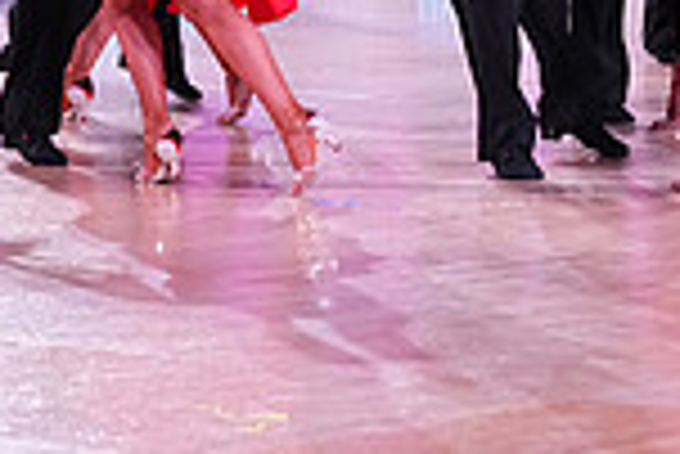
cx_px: 518
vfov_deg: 4.9
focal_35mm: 276
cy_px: -326
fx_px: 5218
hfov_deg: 7.4
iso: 5000
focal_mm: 72
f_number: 5
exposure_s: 1/320
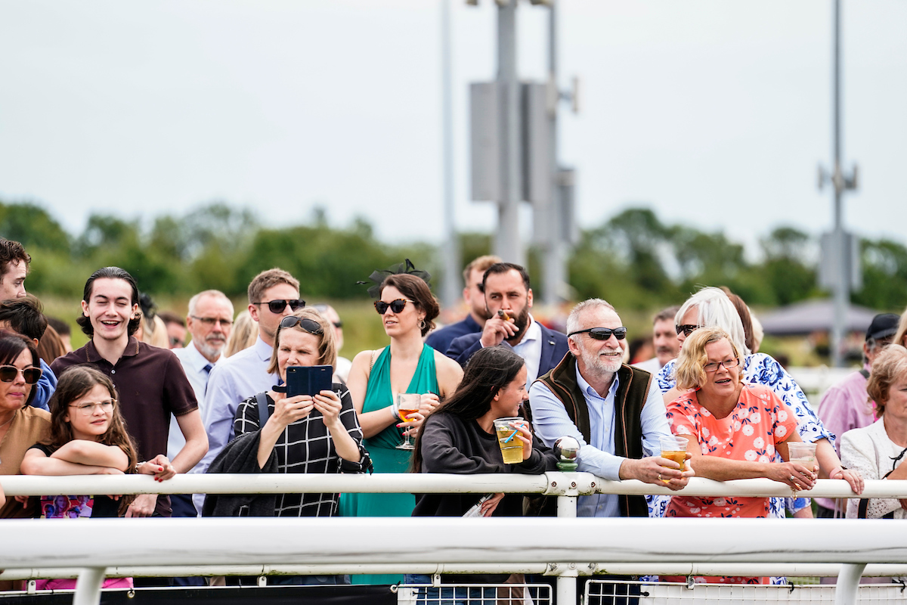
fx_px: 5038
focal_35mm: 200
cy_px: 302
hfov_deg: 10.3
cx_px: 454
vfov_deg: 6.9
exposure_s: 1/2500
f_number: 2.8
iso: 320
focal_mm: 200
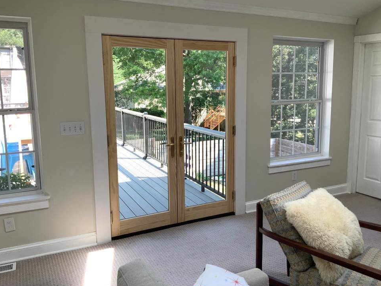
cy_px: 137
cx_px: 187
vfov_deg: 45.4
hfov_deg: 58.4
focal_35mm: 31
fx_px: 341
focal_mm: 3
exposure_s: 1/120
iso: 16
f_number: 1.8
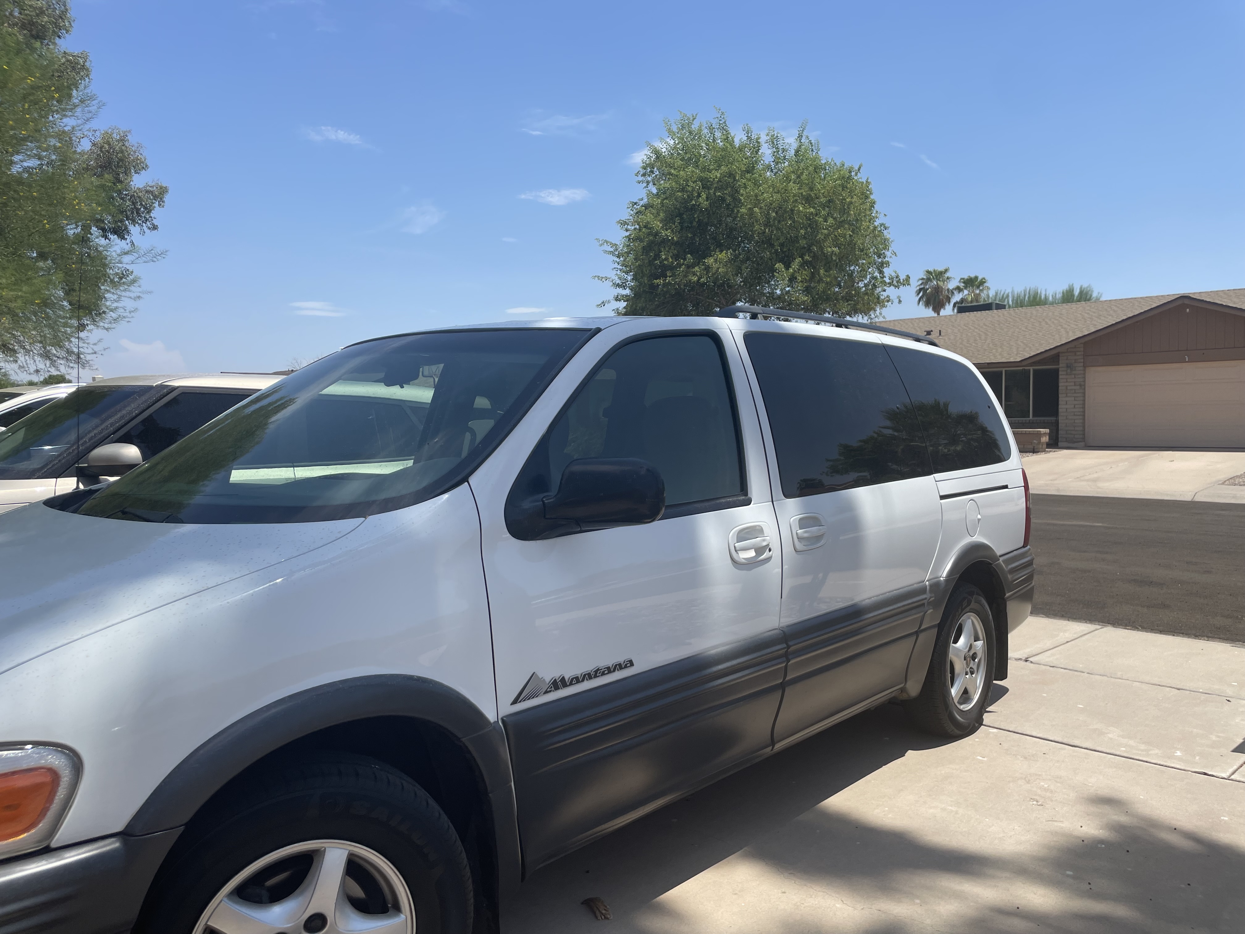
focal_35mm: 26
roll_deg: +1.4
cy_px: 467
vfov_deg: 53.1
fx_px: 935
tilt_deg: -1.5
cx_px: 622
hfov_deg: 67.3
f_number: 1.6
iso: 32
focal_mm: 4.2
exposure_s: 1/3731
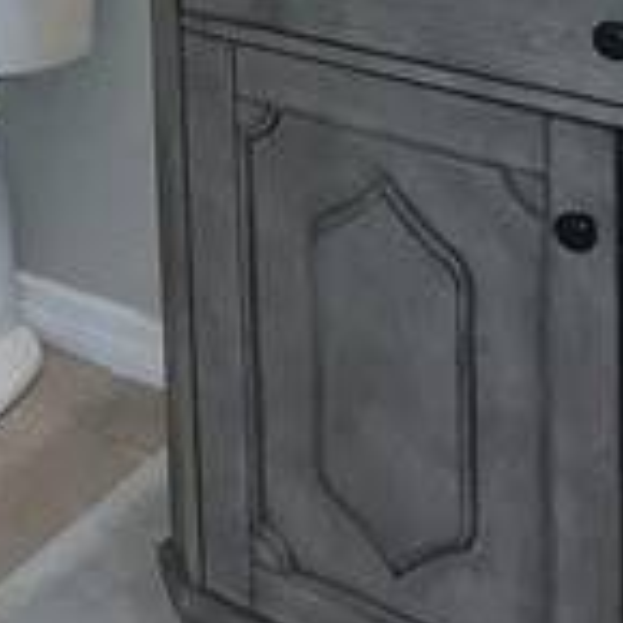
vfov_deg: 17.7
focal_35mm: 81
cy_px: -460
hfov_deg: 18.4
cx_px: -370
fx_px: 1649
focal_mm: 1.74
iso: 125
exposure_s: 1/60
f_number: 2.2
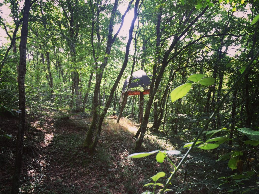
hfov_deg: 61.7
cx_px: 130
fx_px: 217
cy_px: 97
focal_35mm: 29
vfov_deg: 48.2
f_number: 2.2
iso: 40
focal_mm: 4.15
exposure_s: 1/100
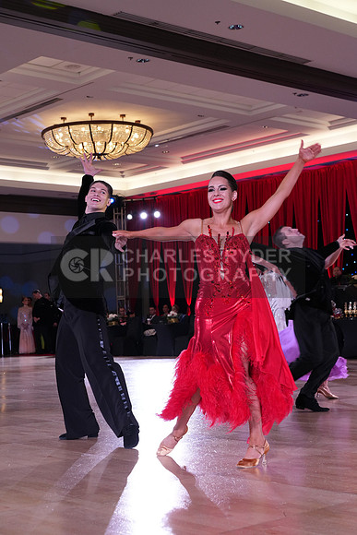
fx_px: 832
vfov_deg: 35.6
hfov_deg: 24.2
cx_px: 178
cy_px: 268
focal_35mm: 56
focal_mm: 56
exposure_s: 1/250
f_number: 5.6
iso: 2500
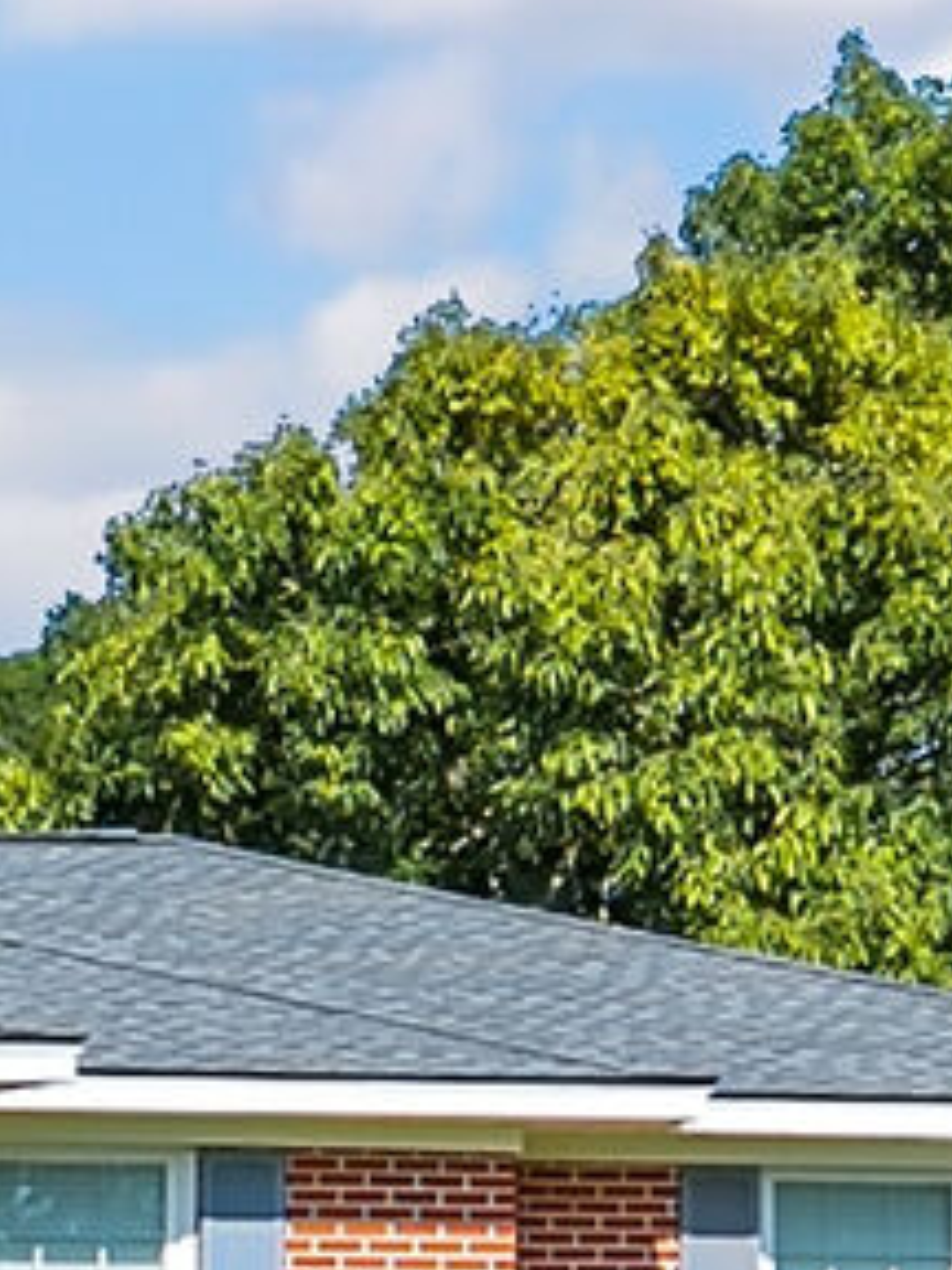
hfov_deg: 8.6
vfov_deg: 11.9
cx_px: -886
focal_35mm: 164
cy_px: 1226
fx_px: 6014
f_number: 5.6
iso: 80
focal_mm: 16
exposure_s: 1/50
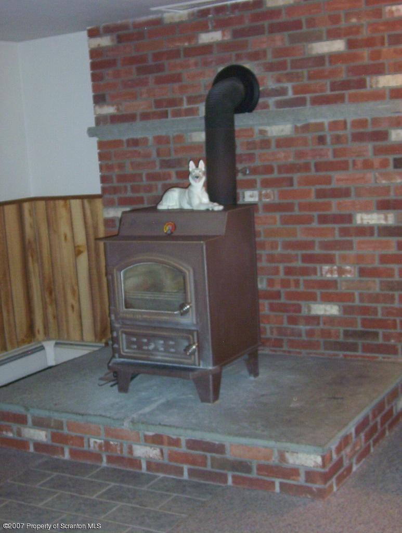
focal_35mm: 51
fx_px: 786
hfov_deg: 28.7
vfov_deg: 37.4
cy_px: 266
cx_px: 201
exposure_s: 1/37.4
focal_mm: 7.88
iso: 140
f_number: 3.16
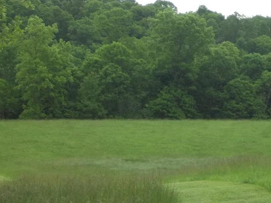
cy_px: 76
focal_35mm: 155
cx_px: 217
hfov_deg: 12.7
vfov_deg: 9.6
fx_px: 1214
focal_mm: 17.1
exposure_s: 1/100
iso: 64
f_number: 5.2
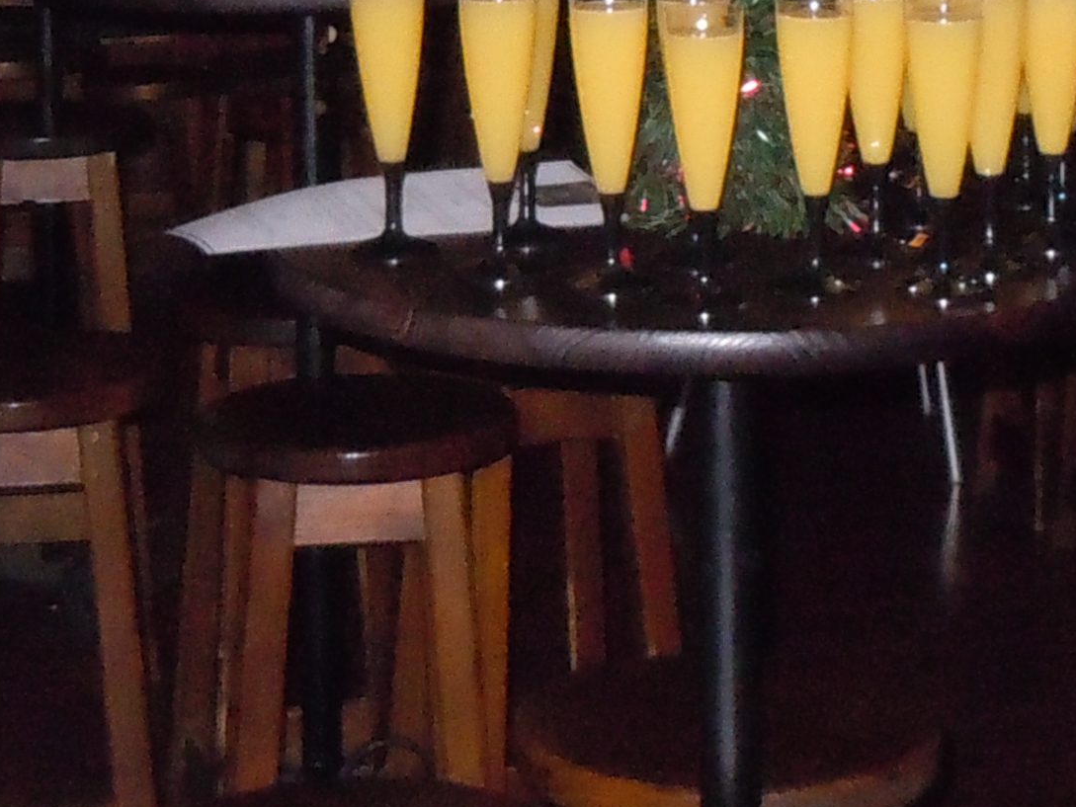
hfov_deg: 16.5
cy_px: -267
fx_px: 3699
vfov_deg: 12.1
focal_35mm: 119
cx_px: 548
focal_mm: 5.4
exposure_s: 1/30
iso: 800
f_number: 3.5
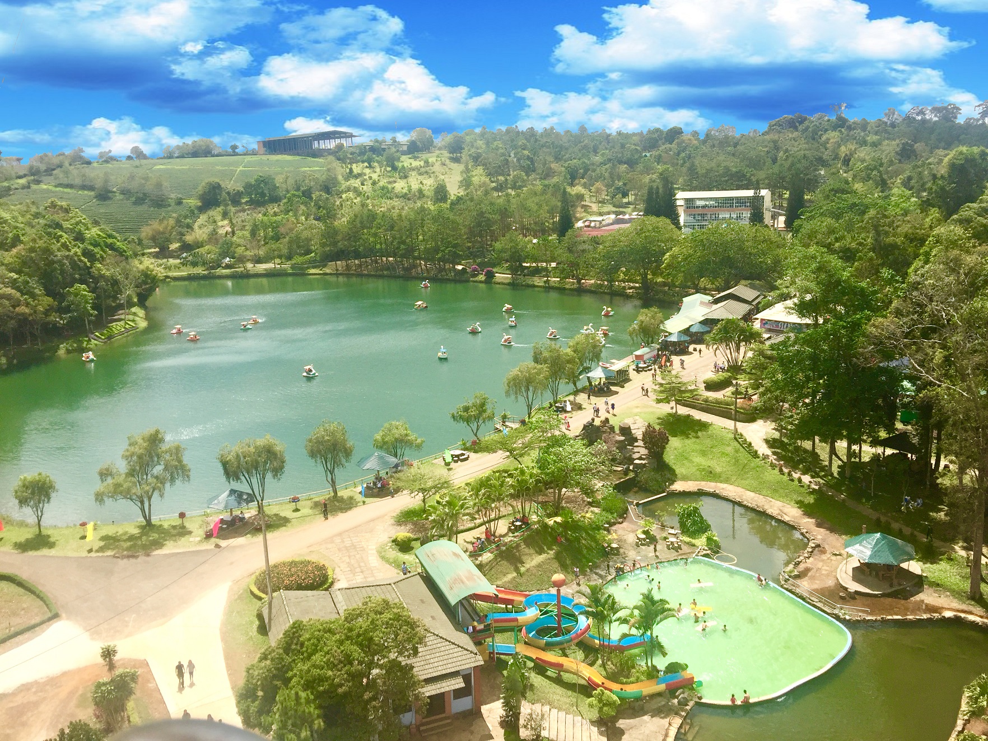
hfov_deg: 61.7
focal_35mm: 29
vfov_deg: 48.2
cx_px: 494
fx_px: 828
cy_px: 370
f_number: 2.2
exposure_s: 1/1883
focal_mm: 4.15
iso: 32
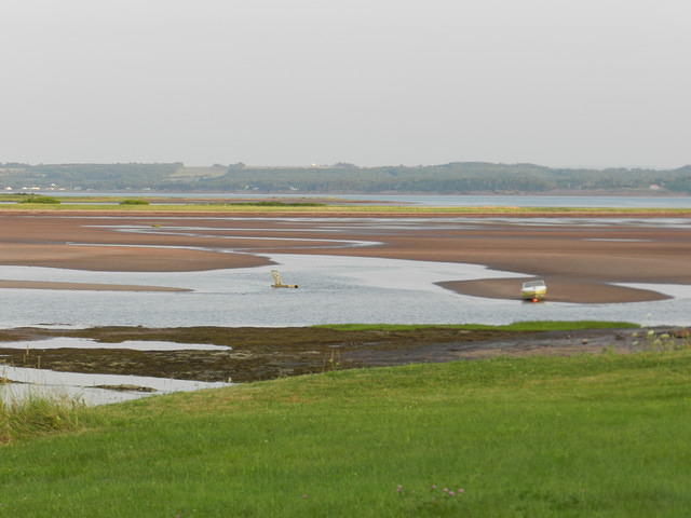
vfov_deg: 10.2
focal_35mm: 145
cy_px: 259
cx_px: 346
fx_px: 2894
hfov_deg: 13.6
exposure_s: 1/80
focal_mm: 25.7
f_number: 5.1
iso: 160
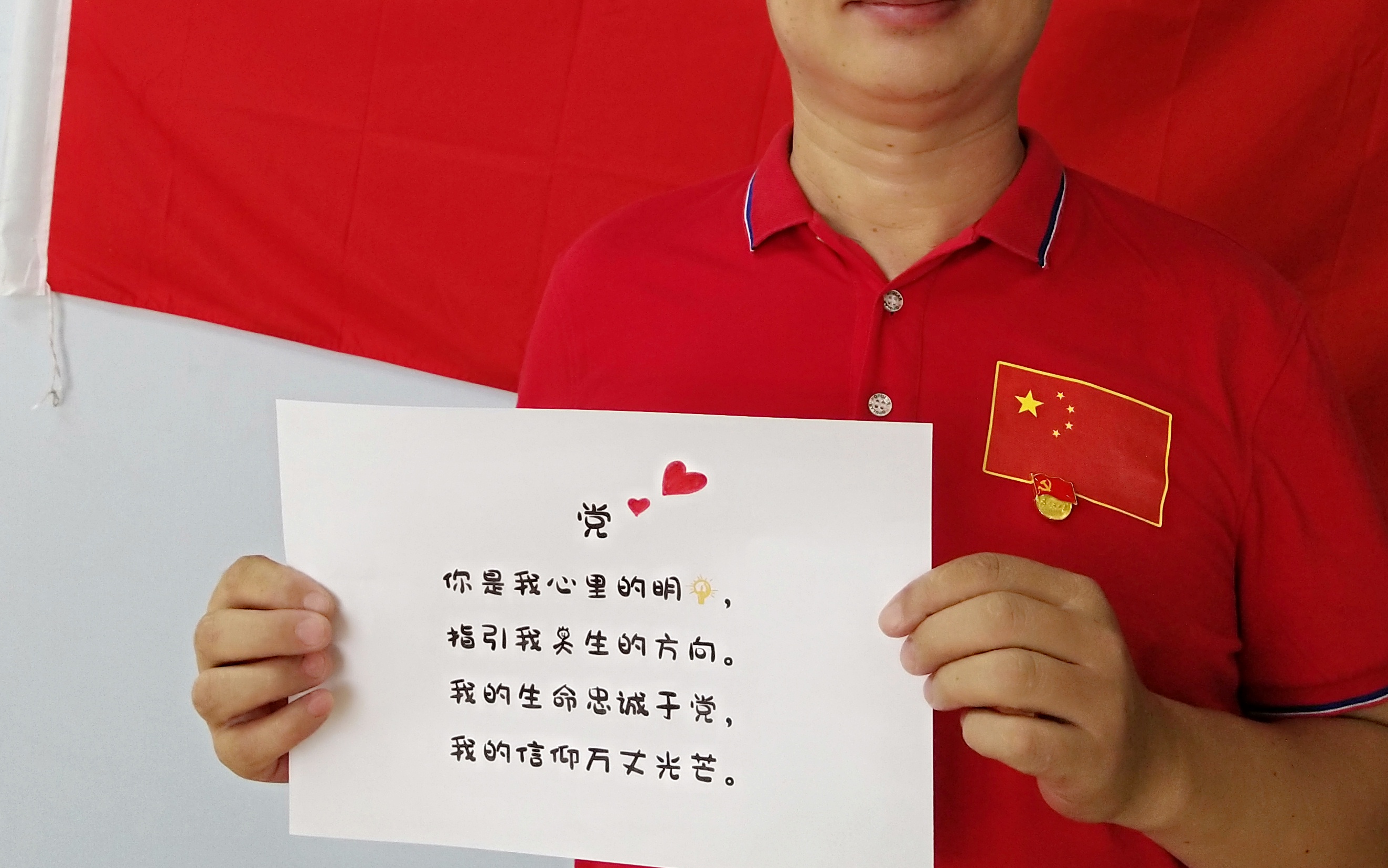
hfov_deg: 41.4
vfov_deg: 26.3
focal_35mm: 48
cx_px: 496
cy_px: 142
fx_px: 1816
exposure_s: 1/30
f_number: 2
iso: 290
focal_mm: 3.44
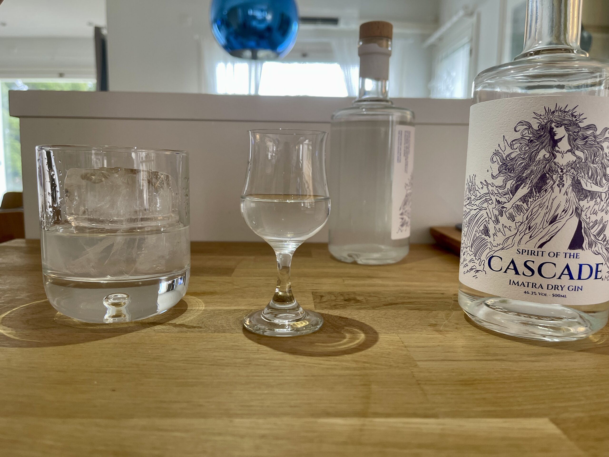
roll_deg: -0.6
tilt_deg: -8.1
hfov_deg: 69.4
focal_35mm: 25
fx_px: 440
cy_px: 228
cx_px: 304
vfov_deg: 54.9
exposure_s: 1/113
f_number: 1.6
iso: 125
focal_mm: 5.1
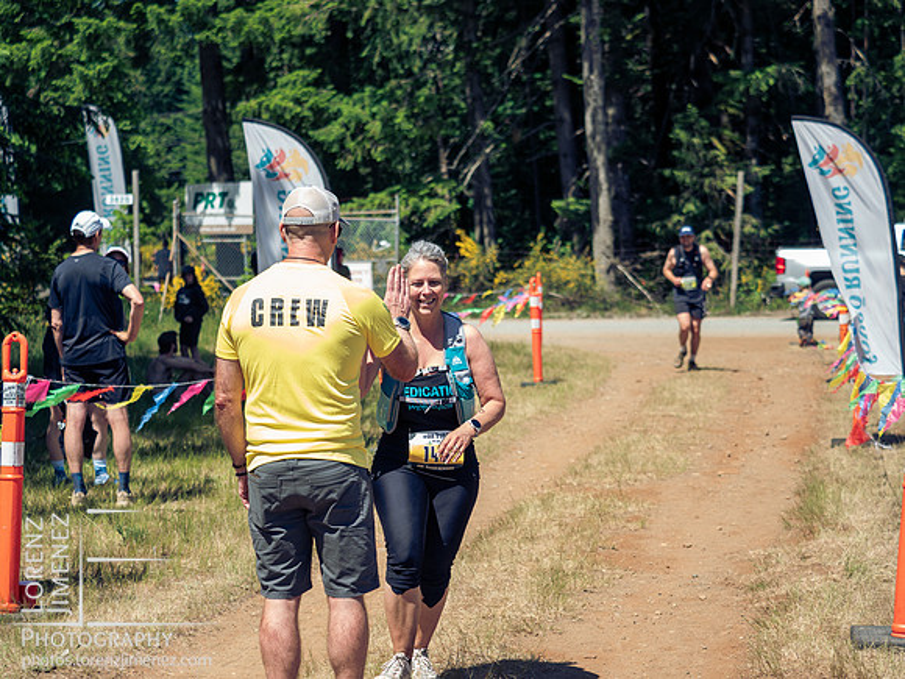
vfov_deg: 16.1
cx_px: 452
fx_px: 2405
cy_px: 340
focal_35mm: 92
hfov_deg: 21.3
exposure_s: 1/800
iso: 80
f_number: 2.8
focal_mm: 46
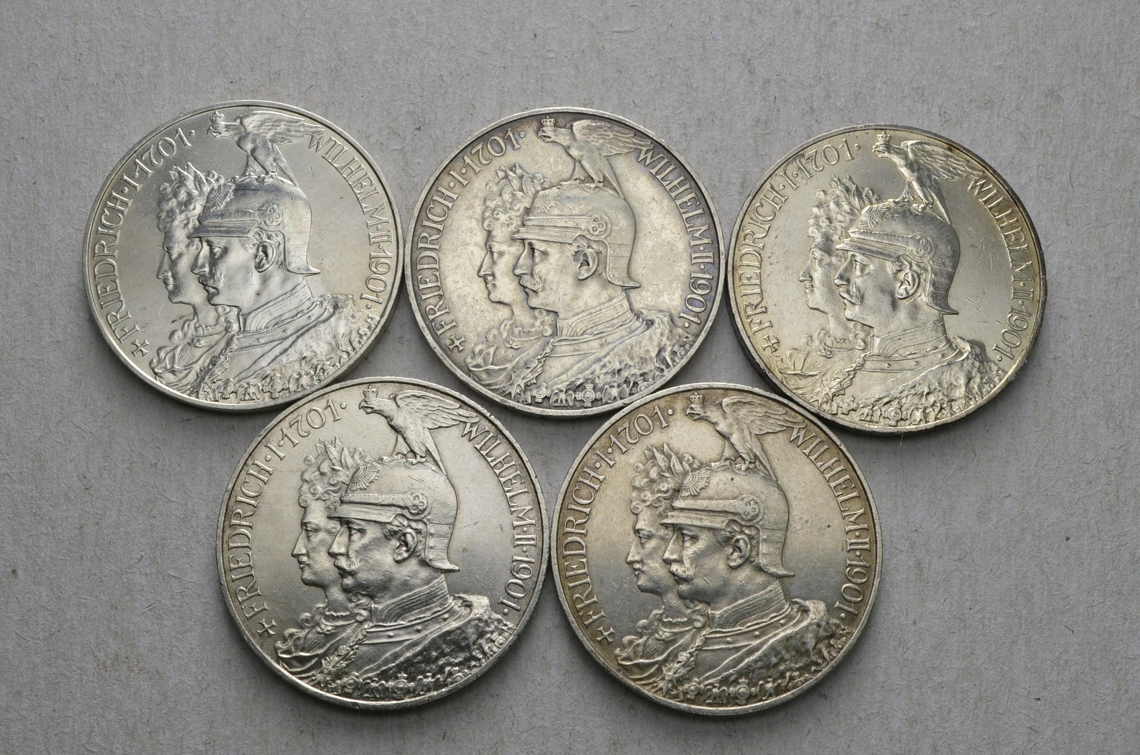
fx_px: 1612
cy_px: 378
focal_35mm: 51
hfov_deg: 39.0
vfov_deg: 26.4
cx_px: 570
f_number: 14
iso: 400
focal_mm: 34
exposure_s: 1/200
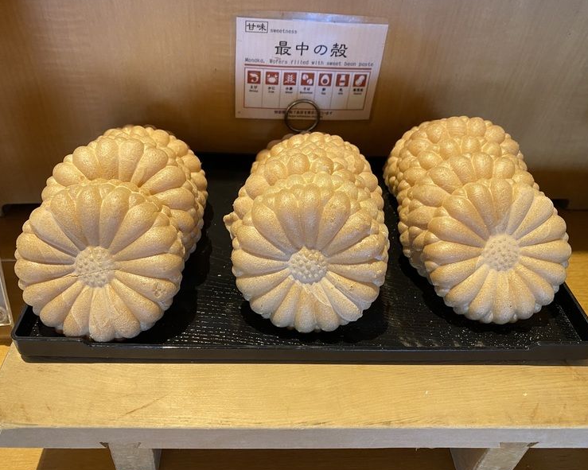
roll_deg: -1.8
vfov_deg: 51.5
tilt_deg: -39.7
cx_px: 286
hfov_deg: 62.2
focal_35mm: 28
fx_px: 487
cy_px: 239
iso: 160
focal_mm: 4.25
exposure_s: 1/60
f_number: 1.8
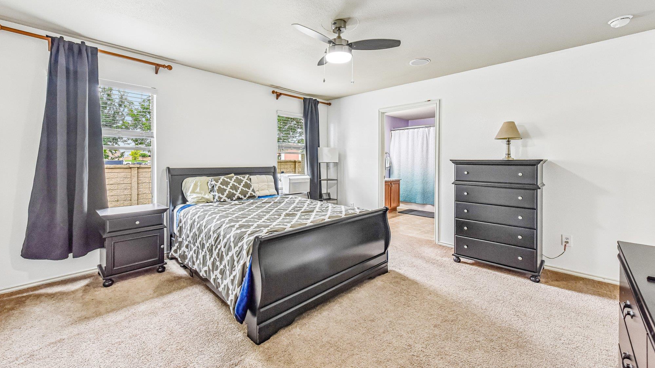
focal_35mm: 15
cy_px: 164
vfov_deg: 70.3
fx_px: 261
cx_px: 325
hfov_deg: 103.0
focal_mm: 14
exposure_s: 1/15
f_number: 8
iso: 900
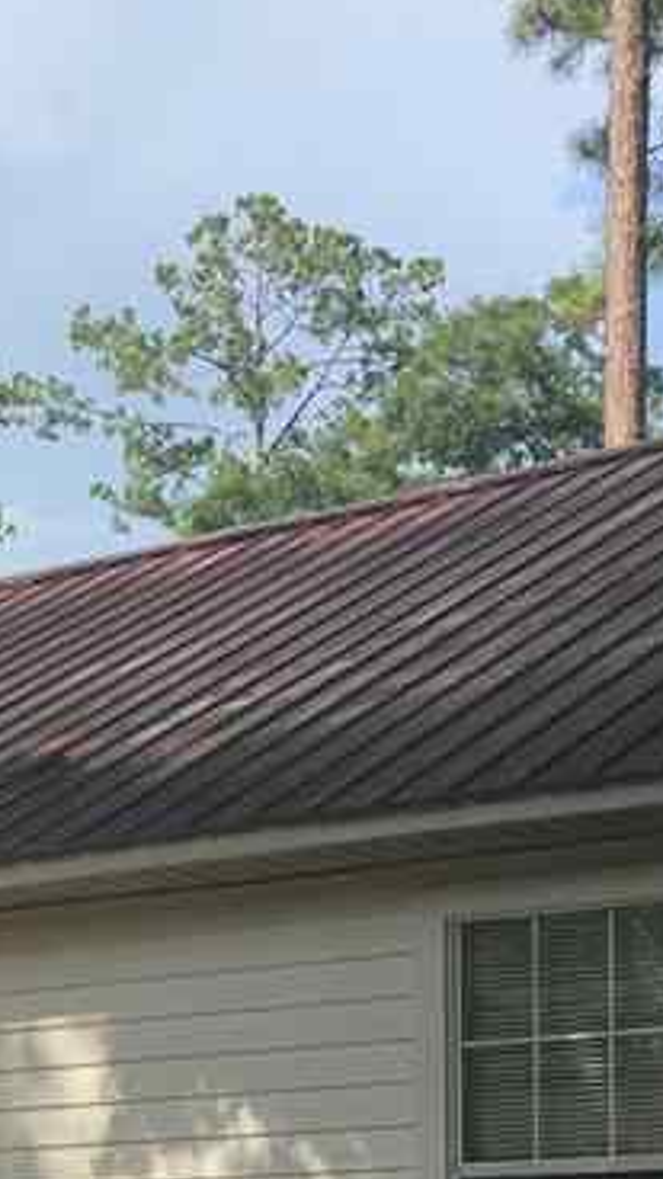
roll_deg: +0.0
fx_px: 3438
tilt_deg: +4.2
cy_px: 1217
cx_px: -64
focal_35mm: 110
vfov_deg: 18.9
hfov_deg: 10.9
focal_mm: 4.15
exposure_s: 1/793
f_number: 2.2
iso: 25
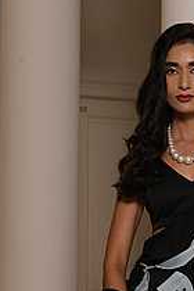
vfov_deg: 17.6
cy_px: 360
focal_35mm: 110
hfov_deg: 12.3
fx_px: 889
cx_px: 187
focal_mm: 29.2
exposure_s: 1/50
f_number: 4
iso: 400
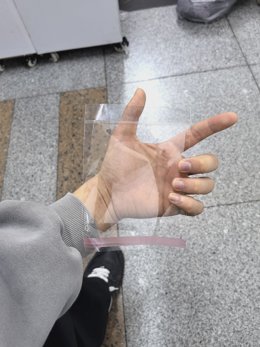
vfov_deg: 65.3
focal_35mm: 27
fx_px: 270
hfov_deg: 51.4
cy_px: 174
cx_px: 130
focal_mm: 6.35
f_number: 2
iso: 250
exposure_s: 1/50
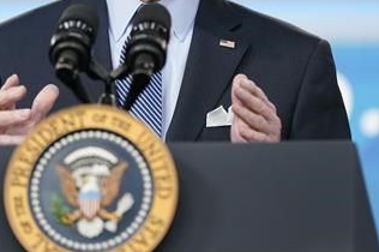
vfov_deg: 4.3
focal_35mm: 317
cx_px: 151
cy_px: 27
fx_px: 3334
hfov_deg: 6.5
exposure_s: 1/250
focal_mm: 154
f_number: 2.8
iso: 2500
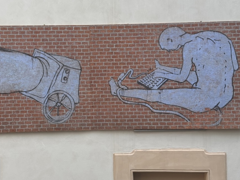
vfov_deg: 25.6
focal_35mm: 57
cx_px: 101
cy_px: 78
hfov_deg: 33.7
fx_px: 395
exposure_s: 1/153
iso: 50
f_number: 1.78
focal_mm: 6.76
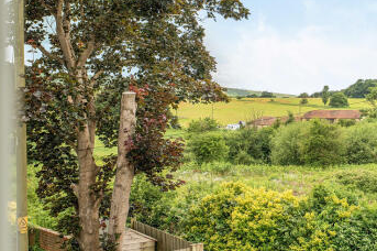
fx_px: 523
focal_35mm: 50
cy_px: 100
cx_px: 260
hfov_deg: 39.0
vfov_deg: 26.9
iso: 400
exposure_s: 1/1250
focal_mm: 24
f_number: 4
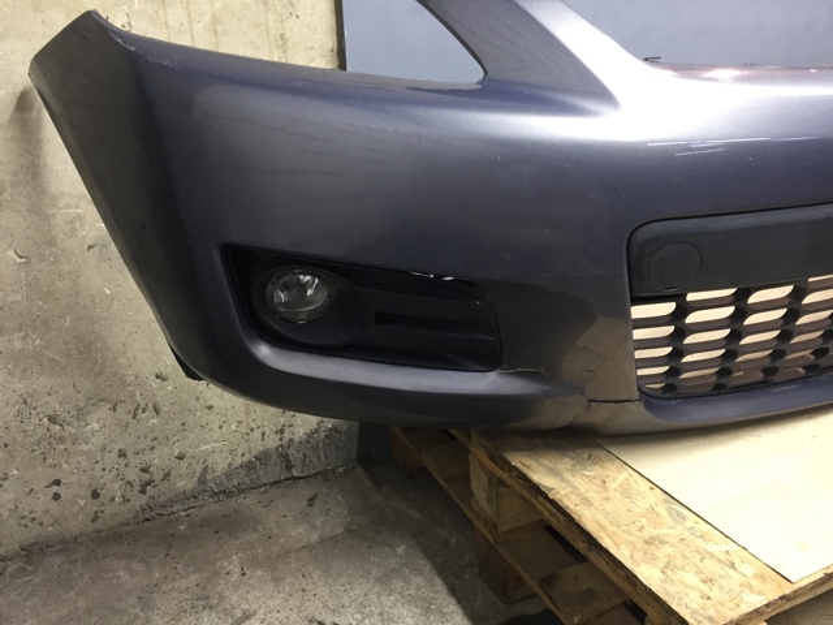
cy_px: 312
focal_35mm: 29
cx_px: 416
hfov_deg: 61.7
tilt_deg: -20.2
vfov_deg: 48.2
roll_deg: +1.9
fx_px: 698
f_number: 2.2
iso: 160
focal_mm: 4.15
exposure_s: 1/33
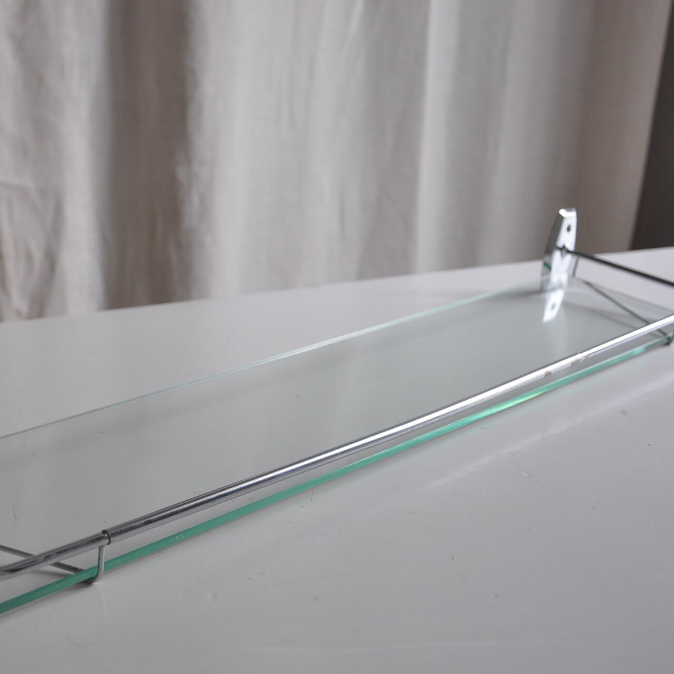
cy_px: 336
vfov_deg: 34.0
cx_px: 236
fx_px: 1101
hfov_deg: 33.8
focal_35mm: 50
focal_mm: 26
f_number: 5
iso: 400
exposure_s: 1/100
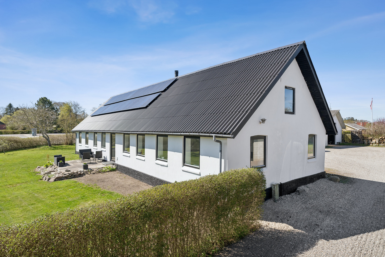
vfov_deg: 61.9
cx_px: 192
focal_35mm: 20
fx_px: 214
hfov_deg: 84.0
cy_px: 128
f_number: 4
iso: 250
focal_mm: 20
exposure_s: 1/2500
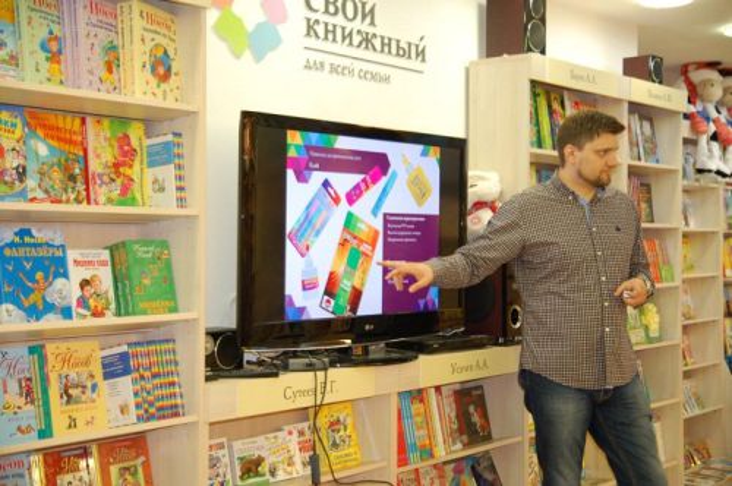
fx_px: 1066
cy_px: 243
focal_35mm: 52
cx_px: 366
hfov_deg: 37.9
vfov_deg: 25.7
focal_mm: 35
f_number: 2.8
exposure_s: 1/60
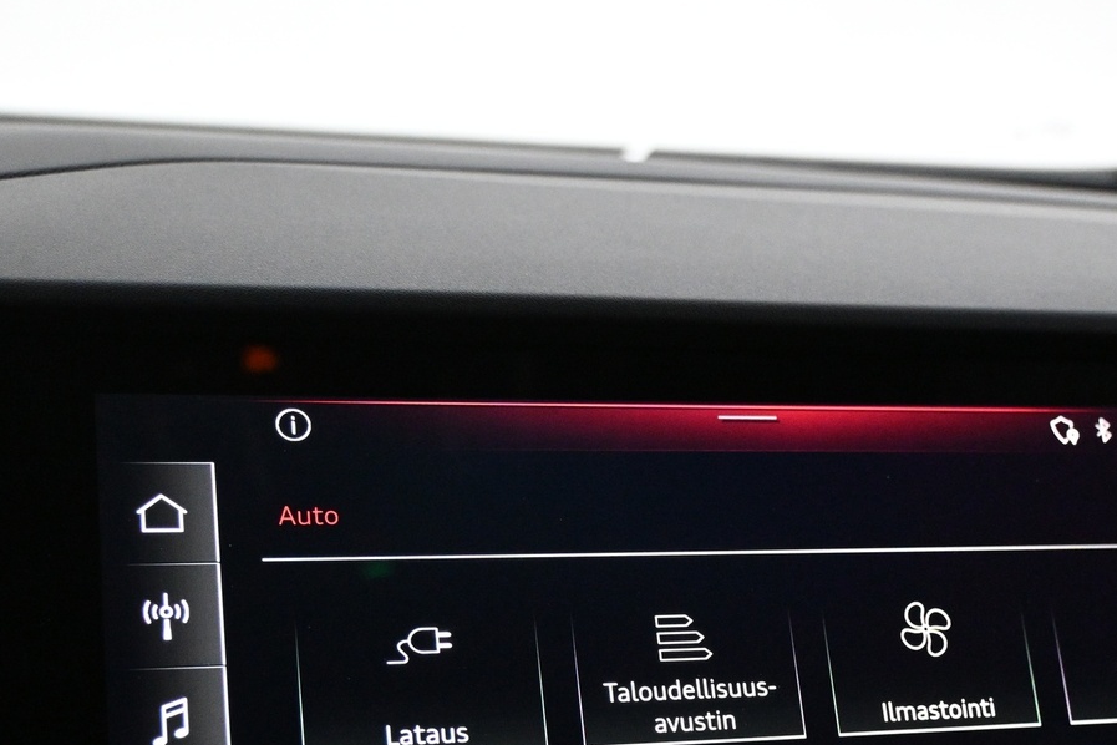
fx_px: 1765
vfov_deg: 23.2
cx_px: 660
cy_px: 659
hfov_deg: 35.0
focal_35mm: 57
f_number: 4
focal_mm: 21
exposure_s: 1/100
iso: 4000
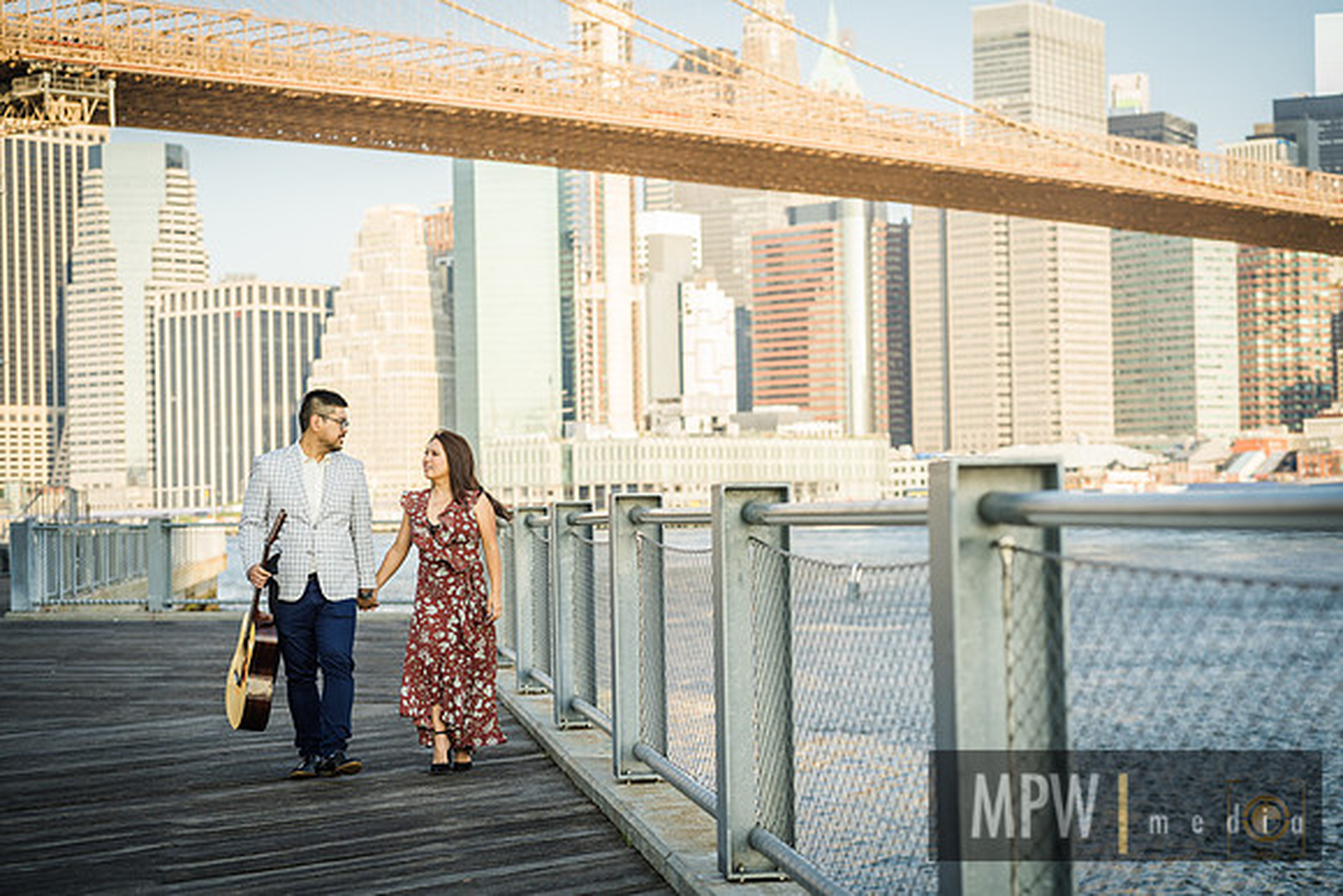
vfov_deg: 18.0
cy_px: 448
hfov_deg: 26.8
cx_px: 672
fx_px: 2822
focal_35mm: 76
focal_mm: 75
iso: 100
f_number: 2.8
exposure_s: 1/320
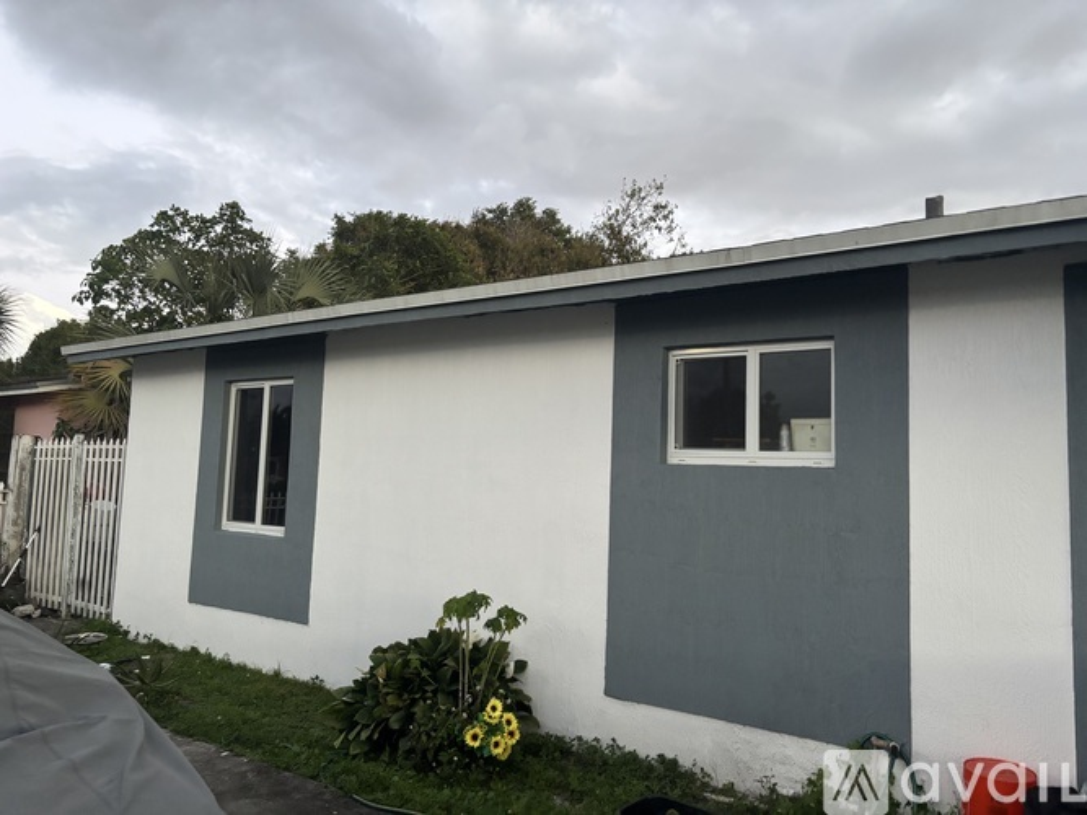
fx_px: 816
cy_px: 408
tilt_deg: +1.5
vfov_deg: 53.0
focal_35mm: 26
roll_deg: -3.8
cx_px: 544
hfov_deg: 67.3
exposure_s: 1/60
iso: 400
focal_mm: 5.96
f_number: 1.6
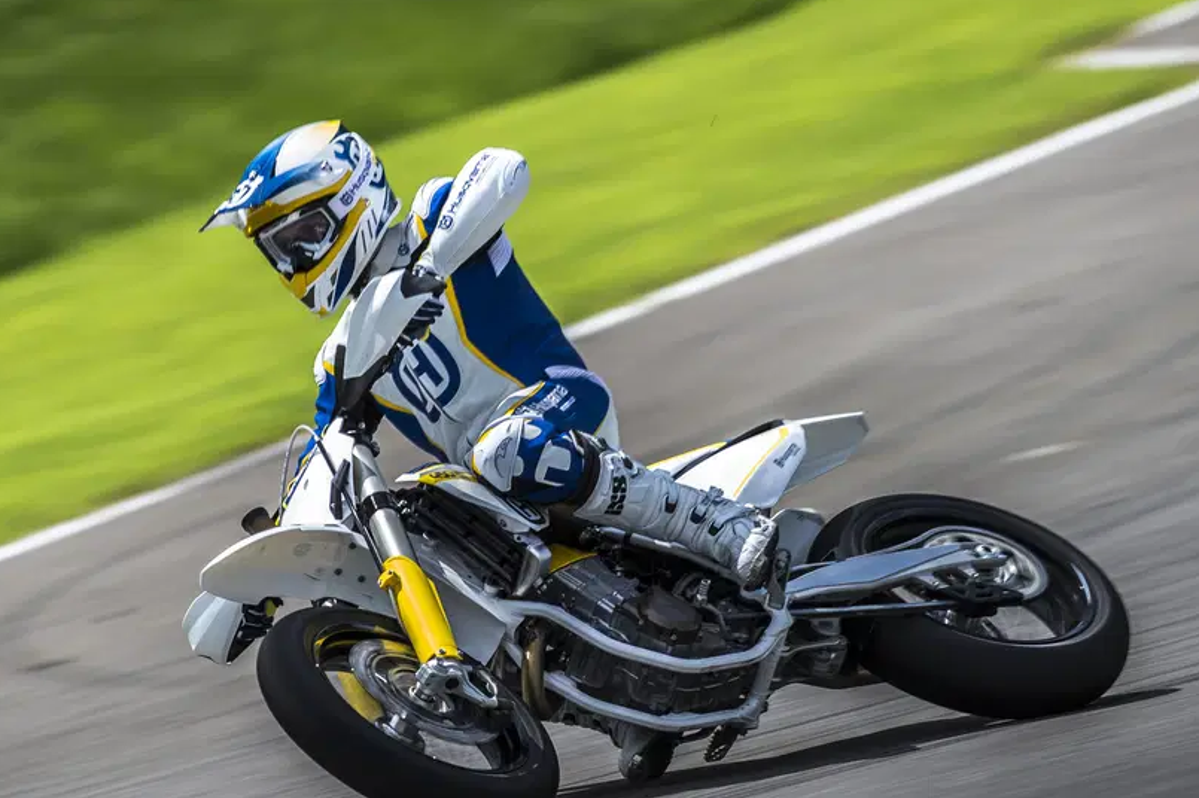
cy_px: 465
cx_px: 564
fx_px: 14881
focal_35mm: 447
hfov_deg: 4.6
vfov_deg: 3.1
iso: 50
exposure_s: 1/125
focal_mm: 300
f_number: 6.3
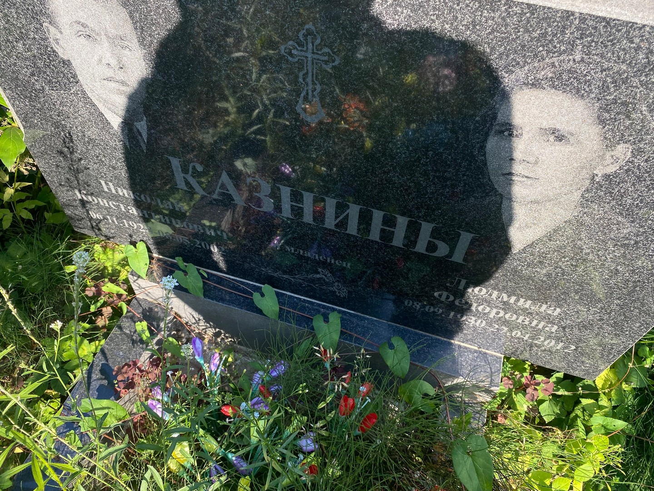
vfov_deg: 53.1
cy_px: 246
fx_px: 491
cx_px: 327
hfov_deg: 67.3
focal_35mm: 26
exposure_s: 1/957
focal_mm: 4.25
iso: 32
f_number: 1.8
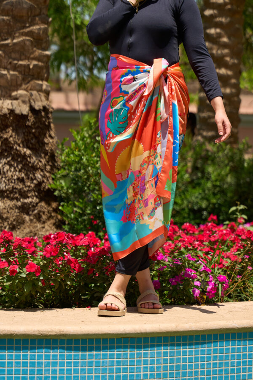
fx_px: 1107
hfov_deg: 13.0
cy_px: 190
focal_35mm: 105
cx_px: 126
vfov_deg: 19.5
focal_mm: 70
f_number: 2.8
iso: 400
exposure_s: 1/5000
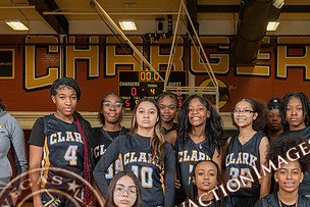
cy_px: 187
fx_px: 500
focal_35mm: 58
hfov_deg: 34.3
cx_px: 187
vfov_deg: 22.8
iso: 250
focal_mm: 29
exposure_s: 1/50
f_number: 7.1
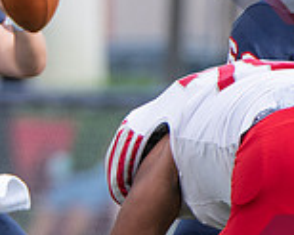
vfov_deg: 0.7
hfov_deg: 0.9
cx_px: -119
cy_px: 53
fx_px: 18470
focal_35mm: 2124
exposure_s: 1/1000
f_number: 4
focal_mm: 400
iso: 320
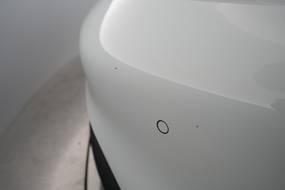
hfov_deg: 65.5
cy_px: 95
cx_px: 142
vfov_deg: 46.4
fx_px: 222
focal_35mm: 28
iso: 1000
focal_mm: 28
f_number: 4.5
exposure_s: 1/100
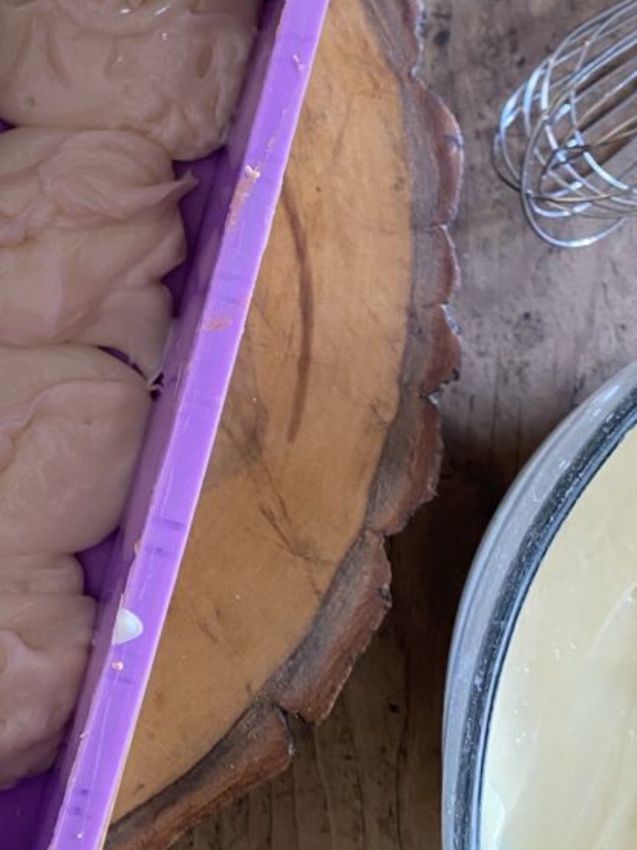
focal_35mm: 48
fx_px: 1178
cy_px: 116
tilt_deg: -81.1
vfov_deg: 37.5
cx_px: 74
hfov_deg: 29.1
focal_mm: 4.25
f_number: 1.8
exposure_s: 1/60
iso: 320
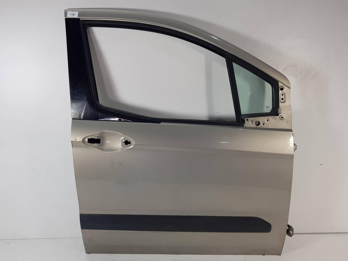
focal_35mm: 26
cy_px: 130
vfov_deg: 53.1
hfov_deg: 67.3
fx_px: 261
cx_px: 174
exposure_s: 1/100
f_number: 1.7
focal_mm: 4.2
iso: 50
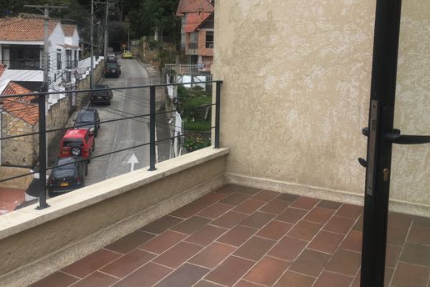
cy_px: 96
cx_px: 208
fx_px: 466
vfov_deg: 33.9
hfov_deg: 49.5
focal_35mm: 39
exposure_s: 1/894
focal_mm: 4.15
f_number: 2.2
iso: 25
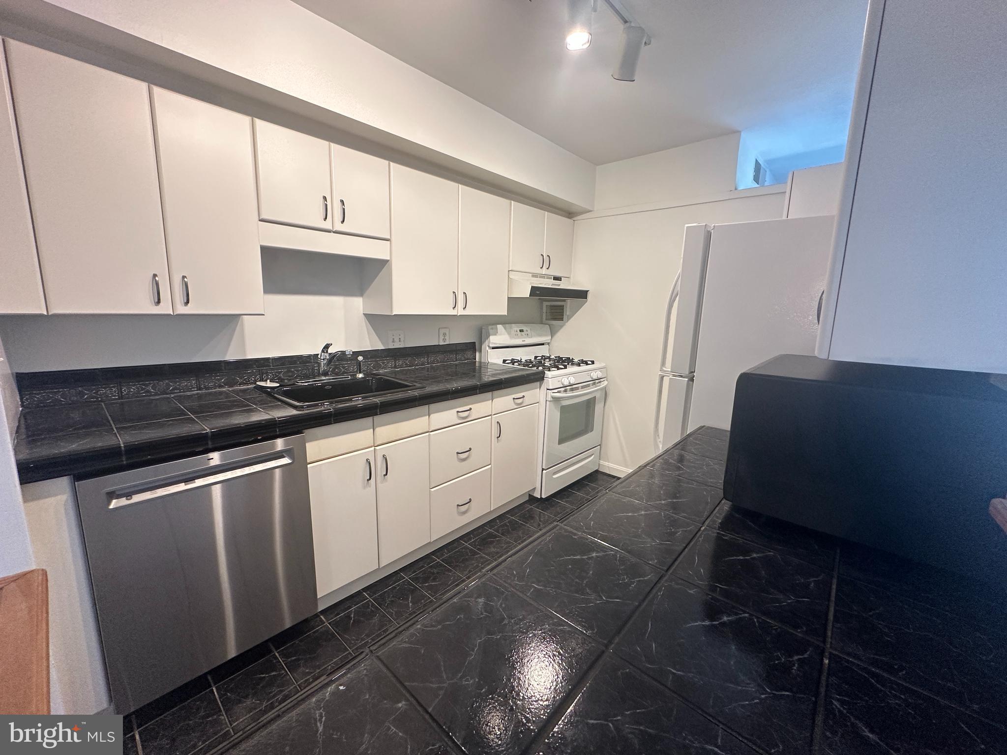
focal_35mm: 14
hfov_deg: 102.1
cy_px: 378
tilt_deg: -10.0
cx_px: 504
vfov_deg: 85.7
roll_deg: -1.6
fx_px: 407
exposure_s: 1/60
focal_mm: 2.22
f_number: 2.2
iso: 250
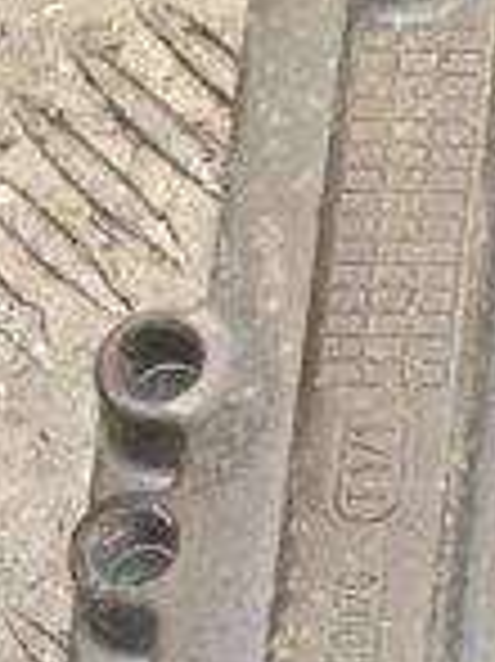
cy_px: 703
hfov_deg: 4.0
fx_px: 6969
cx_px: 1112
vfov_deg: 5.4
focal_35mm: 365
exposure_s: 1/200
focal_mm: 58
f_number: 5.6
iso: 800
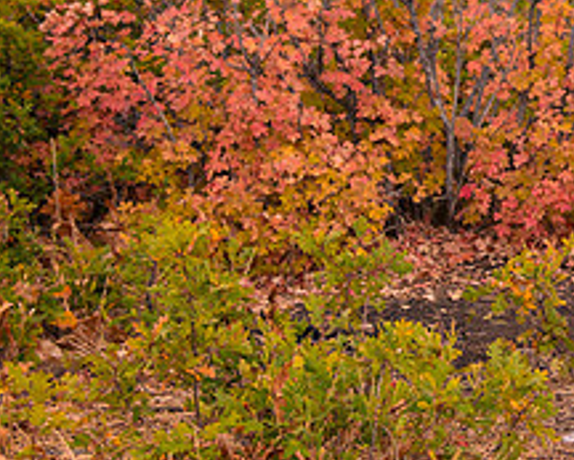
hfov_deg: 15.9
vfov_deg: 13.2
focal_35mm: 116
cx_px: 710
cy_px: 77
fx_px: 1972
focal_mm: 46
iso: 1250
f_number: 5.6
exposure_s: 1/400
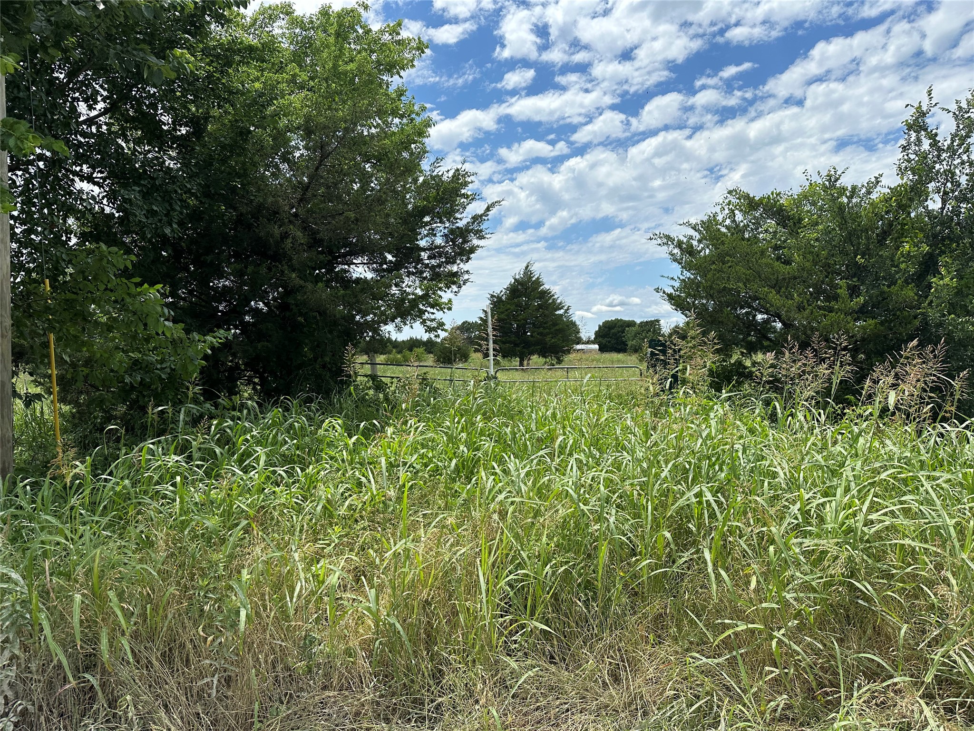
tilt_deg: -1.6
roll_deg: +0.6
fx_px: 675
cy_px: 366
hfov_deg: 71.6
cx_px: 487
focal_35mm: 24
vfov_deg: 56.8
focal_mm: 6.86
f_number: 1.78
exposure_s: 1/5848
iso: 80
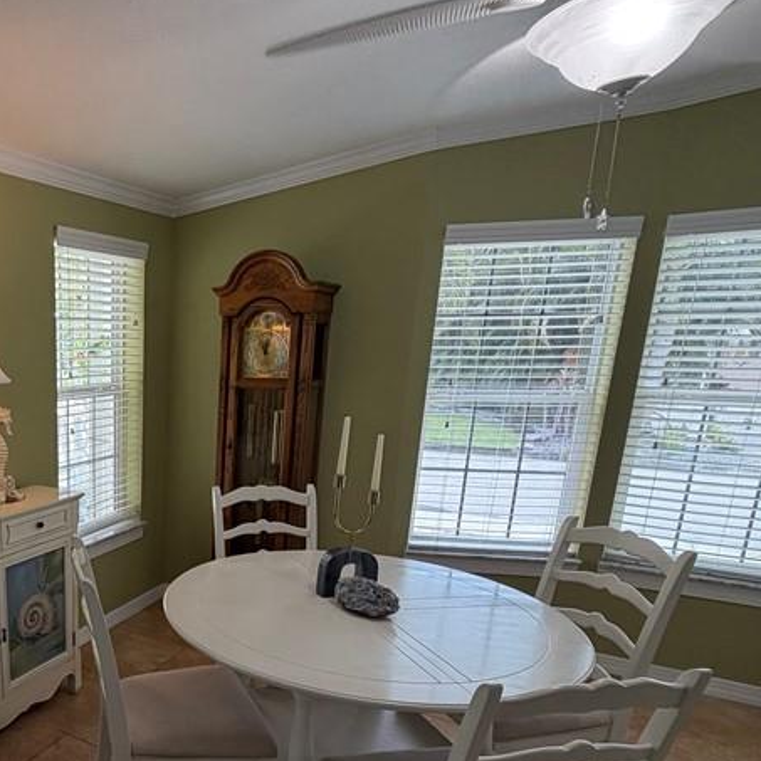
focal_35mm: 28
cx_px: 76
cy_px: 527
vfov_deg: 55.7
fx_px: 696
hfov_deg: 50.7
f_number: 2.2
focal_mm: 2.22
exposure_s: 1/120
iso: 100
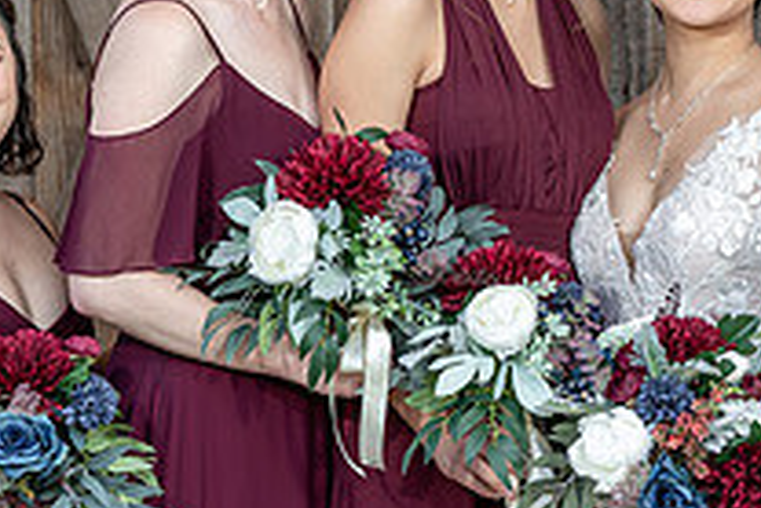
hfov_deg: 7.6
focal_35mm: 270
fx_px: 5711
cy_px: 272
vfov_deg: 5.1
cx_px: 673
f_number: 4
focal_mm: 97
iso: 250
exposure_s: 1/200
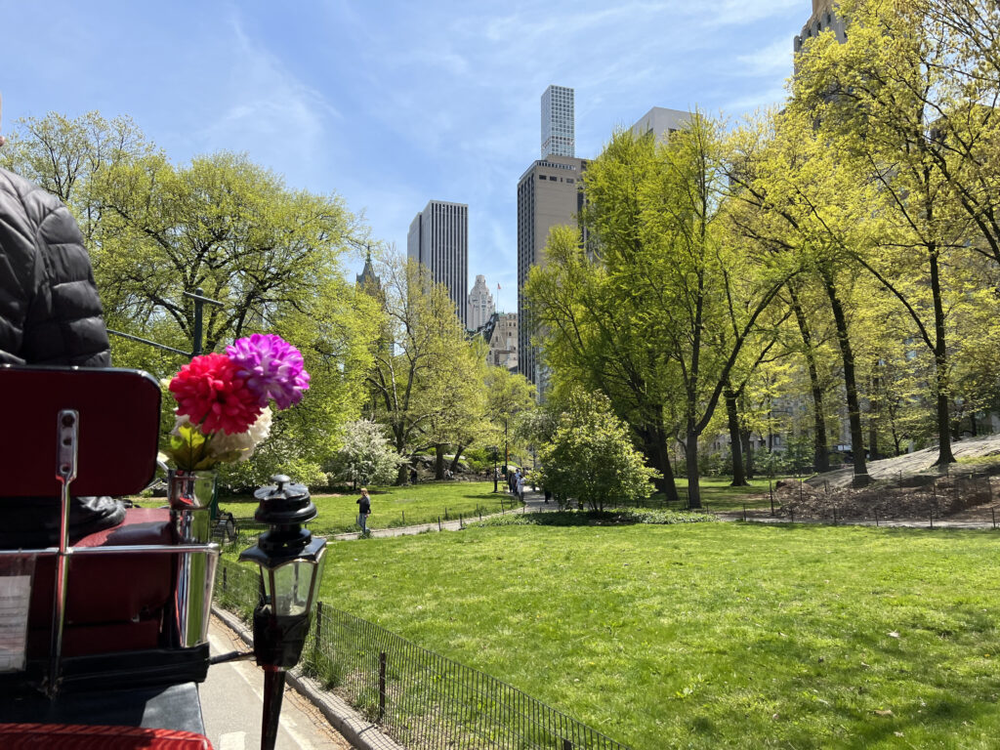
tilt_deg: +3.8
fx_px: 751
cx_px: 500
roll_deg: -0.8
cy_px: 375
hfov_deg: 67.3
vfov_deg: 53.1
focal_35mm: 26
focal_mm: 5.7
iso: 50
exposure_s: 1/3571
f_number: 1.5
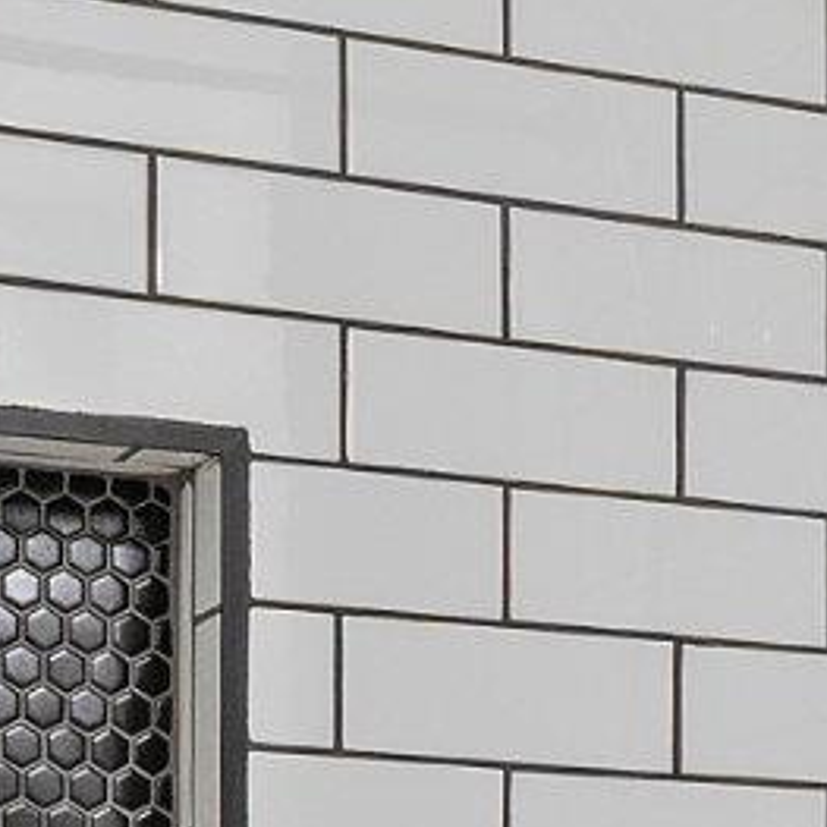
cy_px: 1255
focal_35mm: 121
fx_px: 3271
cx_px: 582
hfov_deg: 14.4
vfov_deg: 13.5
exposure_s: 1/4
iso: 250
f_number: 8
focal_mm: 10
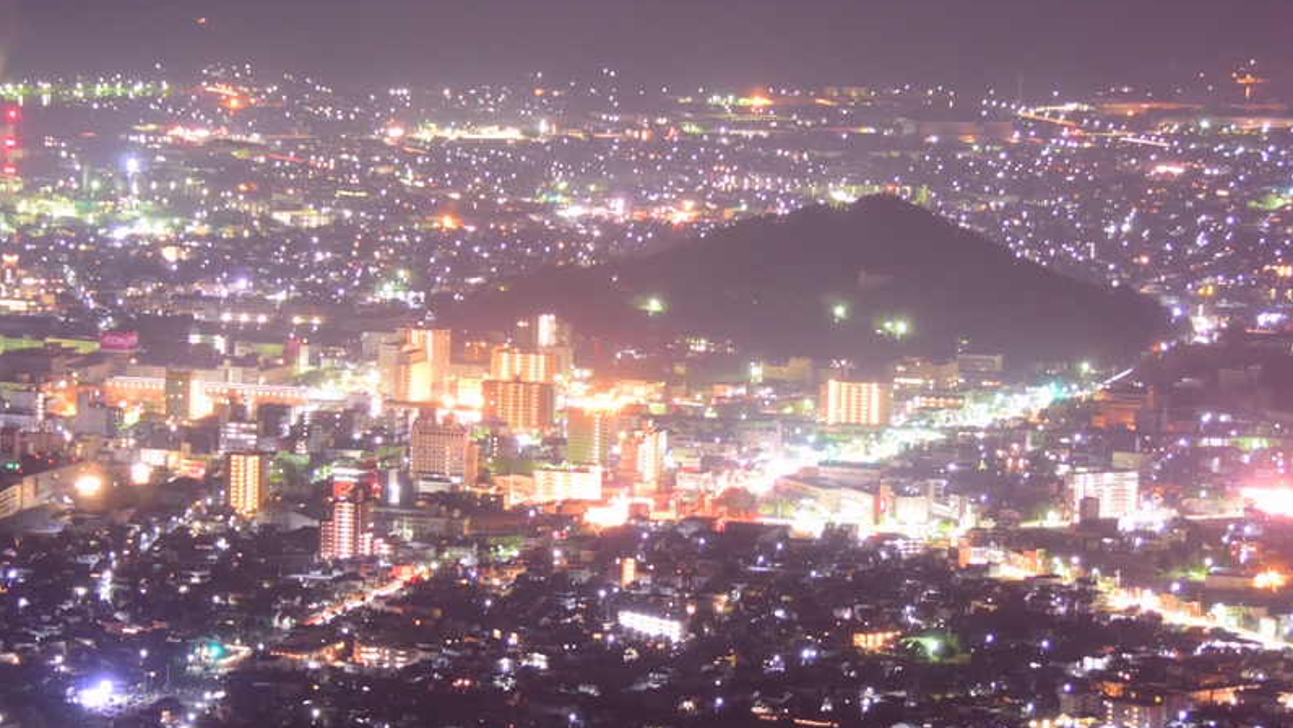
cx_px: 646
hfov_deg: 13.5
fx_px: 5452
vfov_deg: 7.6
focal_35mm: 159
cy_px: 399
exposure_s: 25
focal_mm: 56
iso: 800
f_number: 5.6
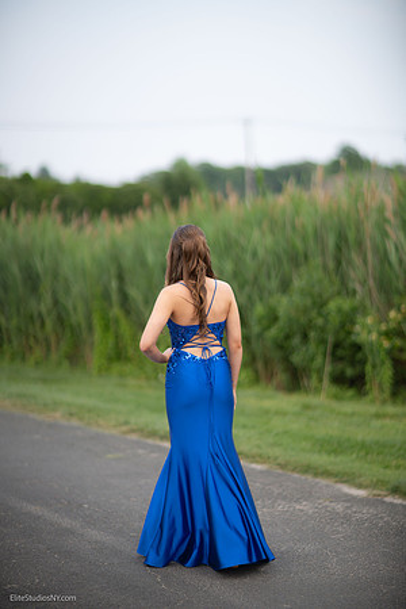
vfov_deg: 23.9
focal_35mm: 85
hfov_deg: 16.1
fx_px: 1438
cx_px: 203
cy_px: 304
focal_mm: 85
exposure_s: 1/2000
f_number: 1.3
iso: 100
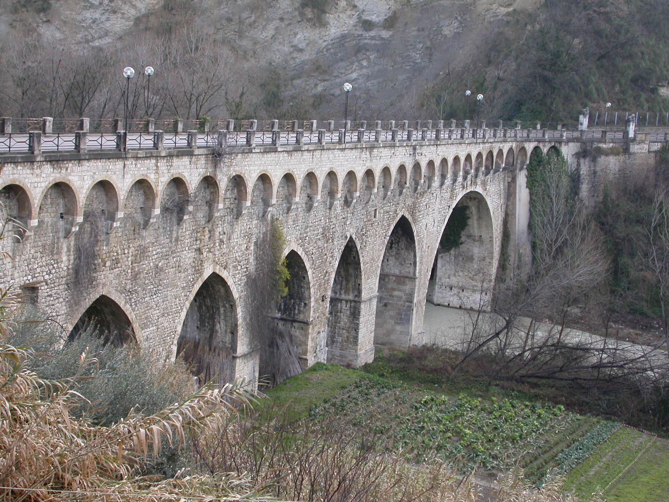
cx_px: 334
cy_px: 251
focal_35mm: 68
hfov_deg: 28.6
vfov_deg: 21.6
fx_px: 1314
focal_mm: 14.2
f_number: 4.2
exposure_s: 1/135
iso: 100
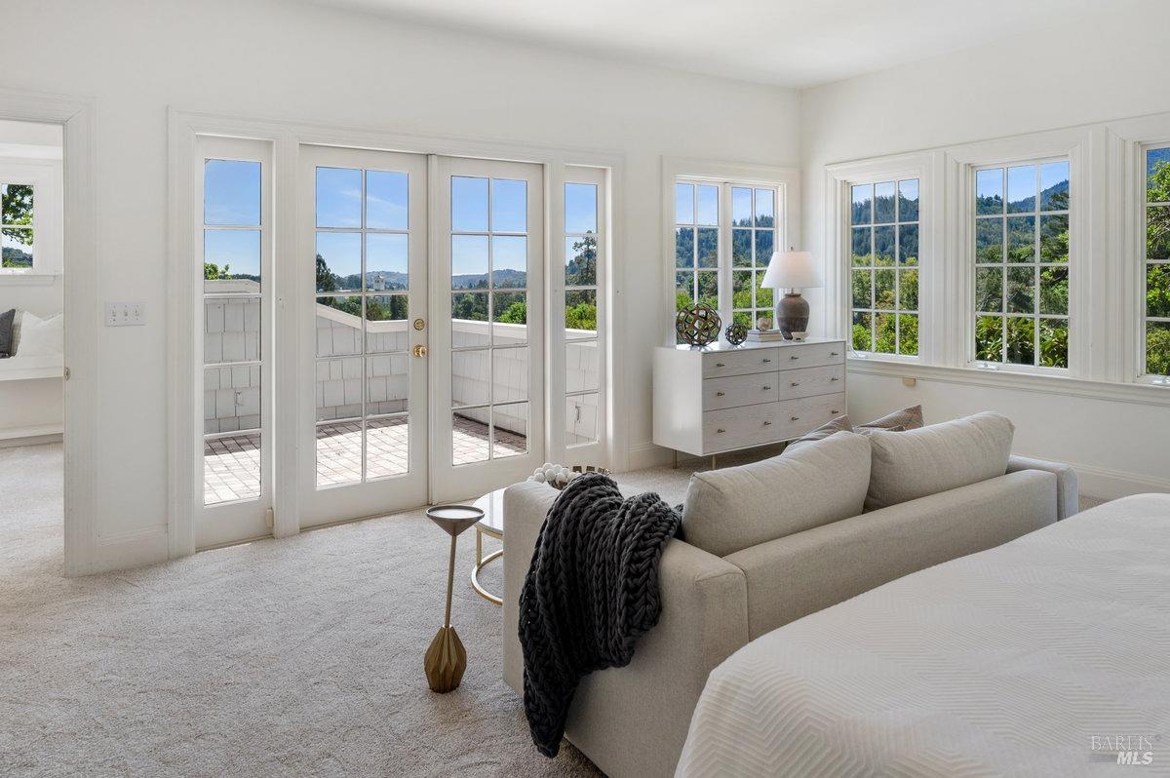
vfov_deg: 56.1
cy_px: 389
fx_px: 731
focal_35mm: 22
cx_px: 585
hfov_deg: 77.4
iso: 200
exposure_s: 1/125
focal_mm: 22.5
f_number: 9
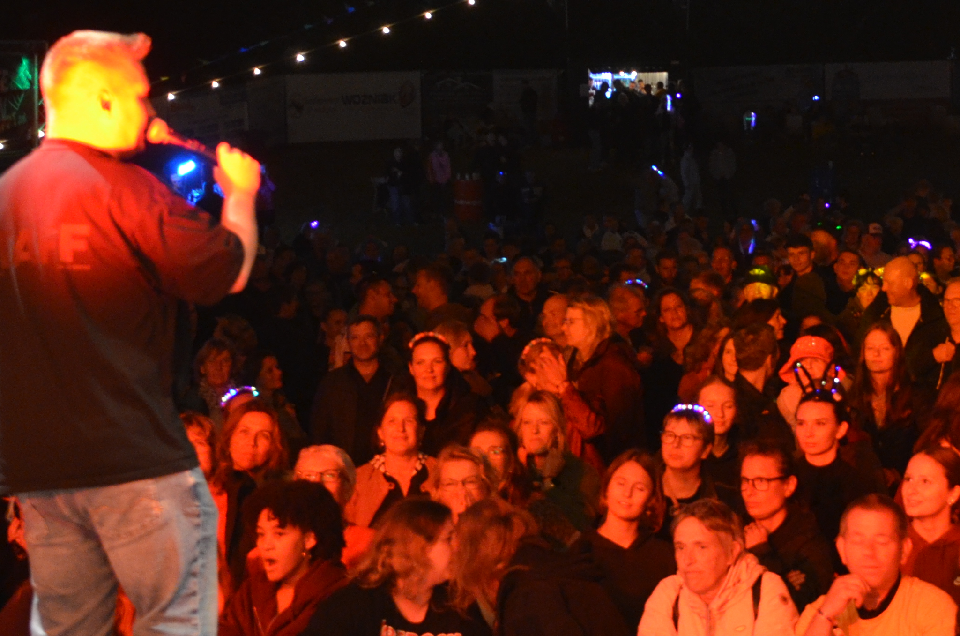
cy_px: 196
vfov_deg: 15.1
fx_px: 2400
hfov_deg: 21.9
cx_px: 914
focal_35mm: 90
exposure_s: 1/30
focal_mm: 25
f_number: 4
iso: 1400
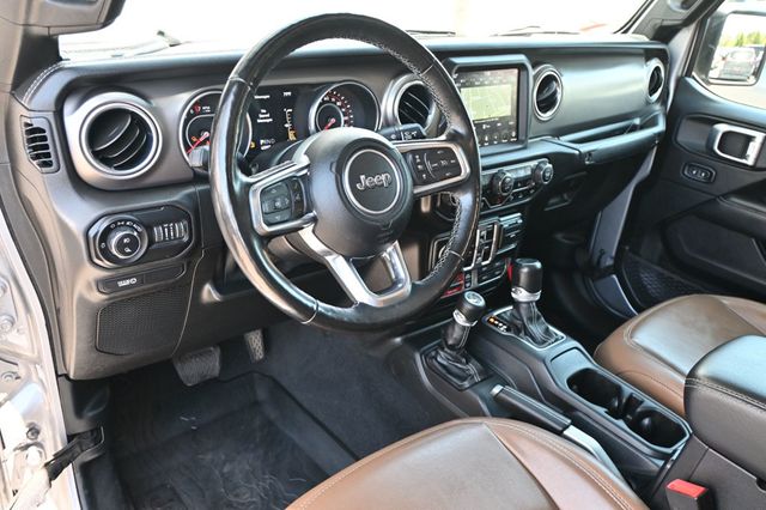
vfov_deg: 43.6
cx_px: 383
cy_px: 255
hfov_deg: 62.0
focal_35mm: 30
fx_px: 638
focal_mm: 20
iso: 800
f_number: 3.8
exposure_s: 1/125
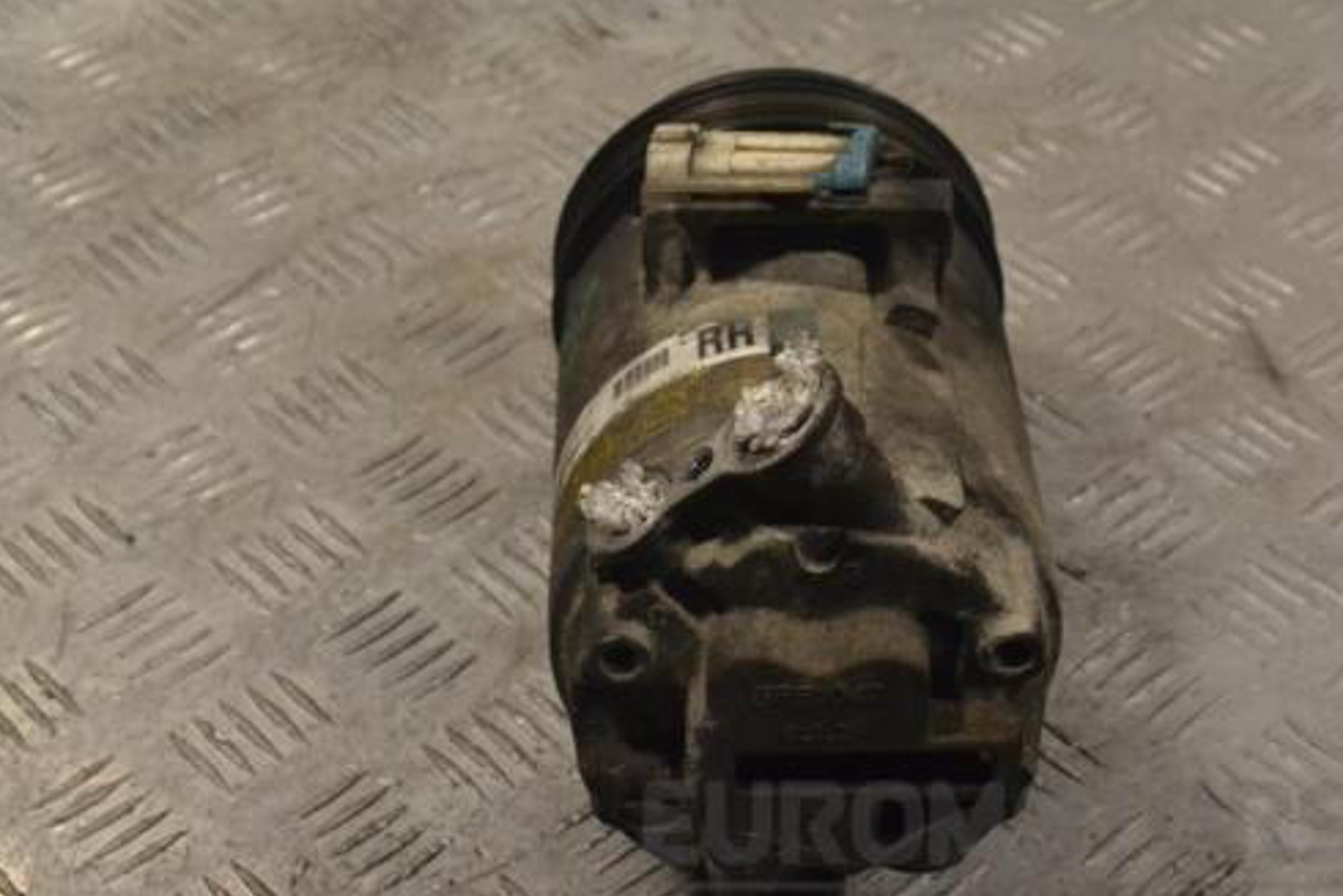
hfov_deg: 24.6
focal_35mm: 83
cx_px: 592
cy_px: 458
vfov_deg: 16.5
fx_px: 3083
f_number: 10
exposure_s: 1/400
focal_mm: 45
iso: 3200
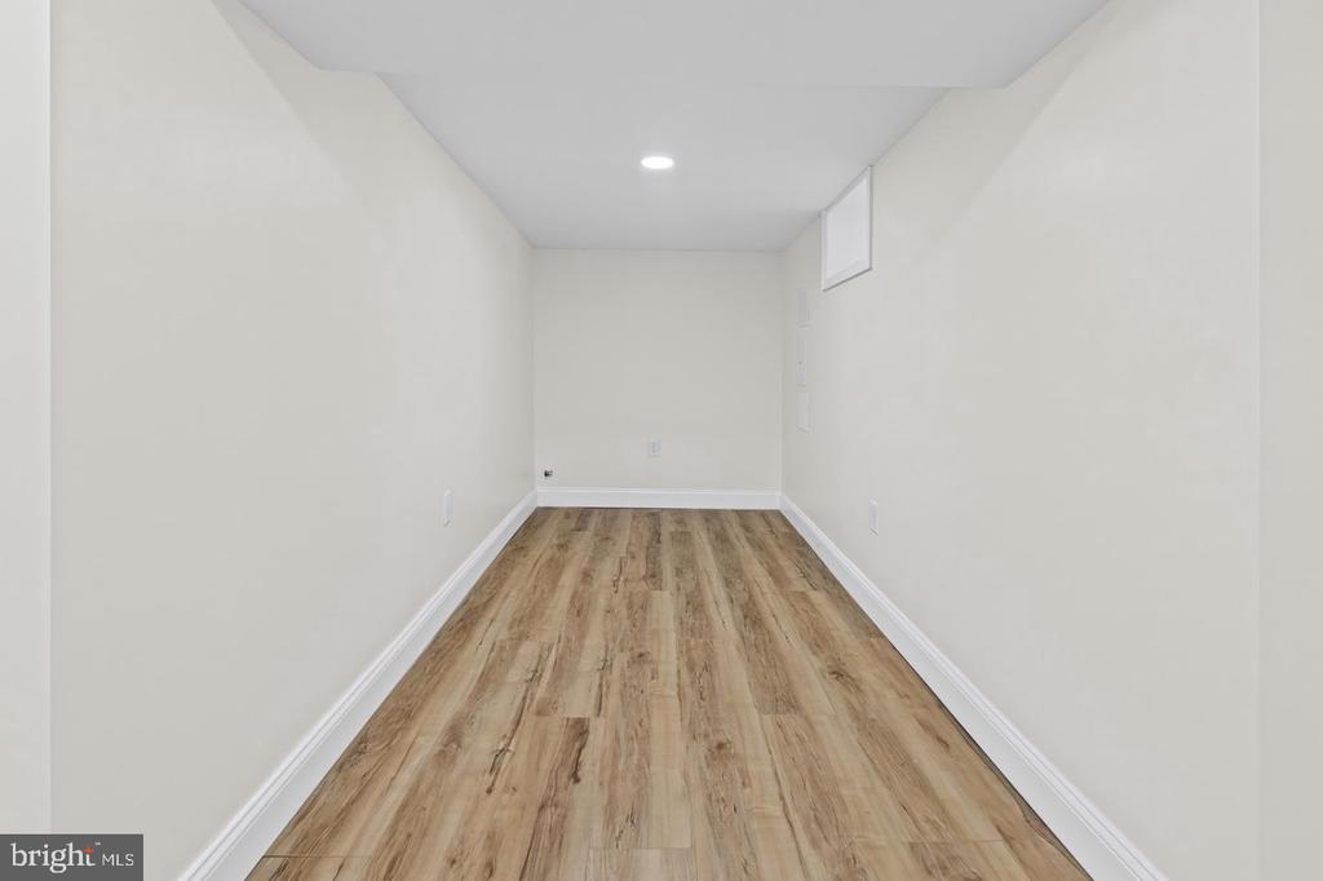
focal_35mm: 16
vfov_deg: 73.7
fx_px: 588
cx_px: 662
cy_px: 440
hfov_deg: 96.8
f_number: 8
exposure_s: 1/20
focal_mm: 16
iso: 1600
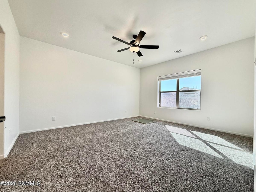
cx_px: 128
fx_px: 104
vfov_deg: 85.7
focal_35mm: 14
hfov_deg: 102.1
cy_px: 96
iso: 64
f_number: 2.2
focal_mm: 2.22
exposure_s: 1/333
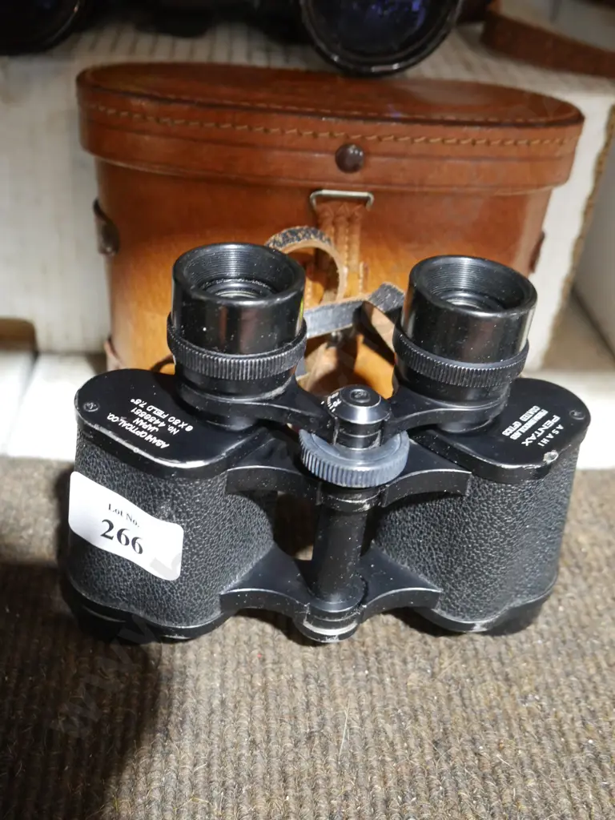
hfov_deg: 37.7
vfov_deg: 49.0
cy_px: 410
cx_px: 308
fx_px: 900
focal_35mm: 38
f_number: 4.1
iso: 3200
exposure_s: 1/60
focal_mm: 19
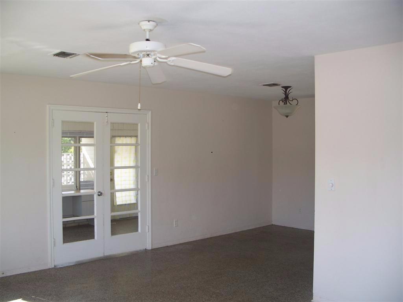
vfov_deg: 38.7
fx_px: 431
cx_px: 202
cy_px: 151
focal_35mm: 37
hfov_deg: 50.1
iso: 64
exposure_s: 1/60
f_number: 2.8
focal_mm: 7.8
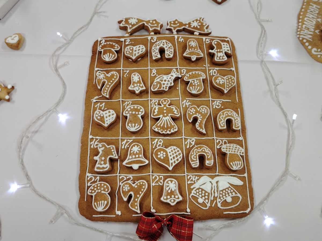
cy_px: 120
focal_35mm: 33
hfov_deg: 55.4
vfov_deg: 42.9
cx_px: 161
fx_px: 307
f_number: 1.75
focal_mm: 5.25
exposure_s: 1/50
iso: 441
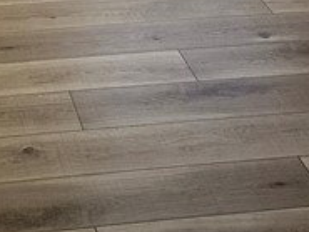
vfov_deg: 10.0
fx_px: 1188
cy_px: -285
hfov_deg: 14.7
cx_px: 45
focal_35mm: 133
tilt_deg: -9.5
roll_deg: +0.6
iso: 250
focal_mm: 6.86
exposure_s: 1/115
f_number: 1.78
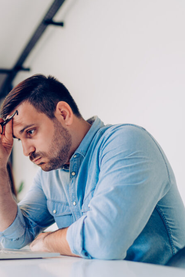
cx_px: -18
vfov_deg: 37.5
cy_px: 138
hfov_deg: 23.9
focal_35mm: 53
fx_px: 408
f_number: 1.6
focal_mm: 35
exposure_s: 1/80
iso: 100
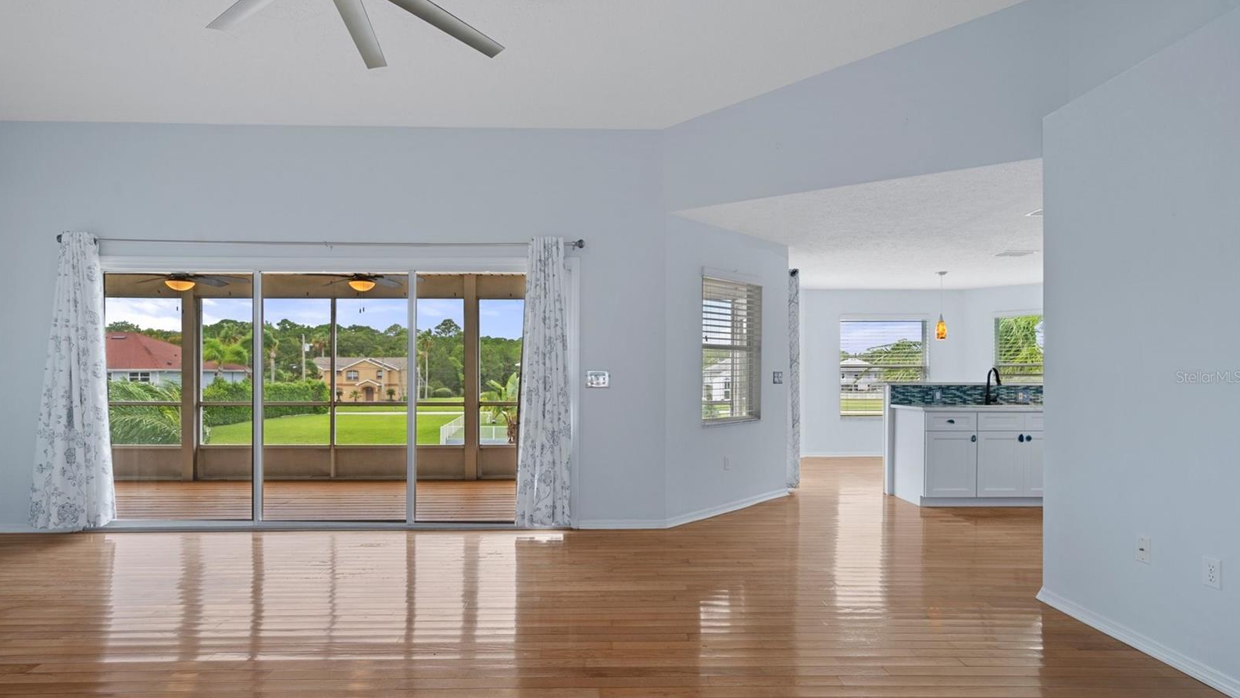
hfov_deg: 89.6
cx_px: 620
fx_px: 625
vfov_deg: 58.3
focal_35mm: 19
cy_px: 377
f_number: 8
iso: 320
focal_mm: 18
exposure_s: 1/3
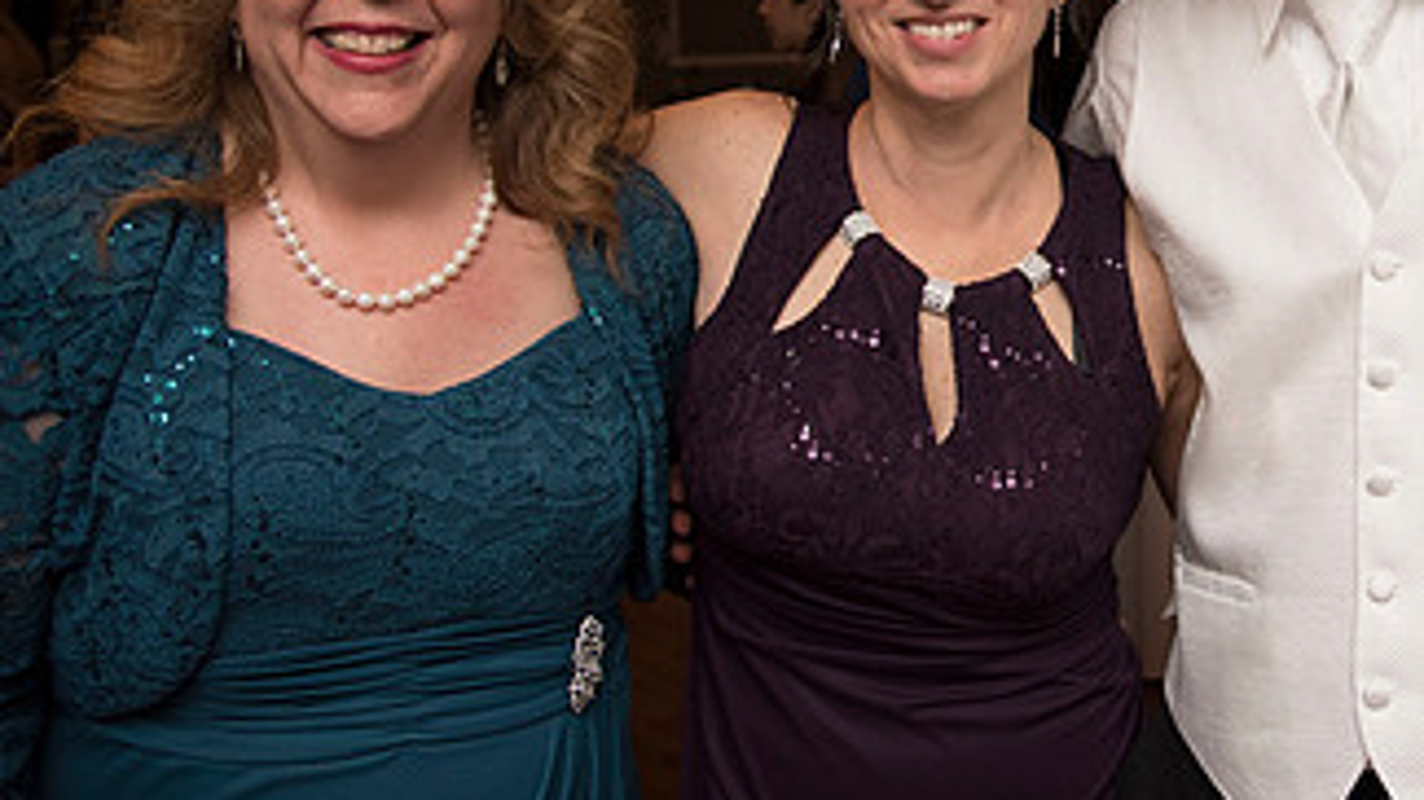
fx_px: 1699
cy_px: 187
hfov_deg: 42.7
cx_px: 1204
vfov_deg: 26.1
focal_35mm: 45
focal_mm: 24
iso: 2000
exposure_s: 1/200
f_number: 4
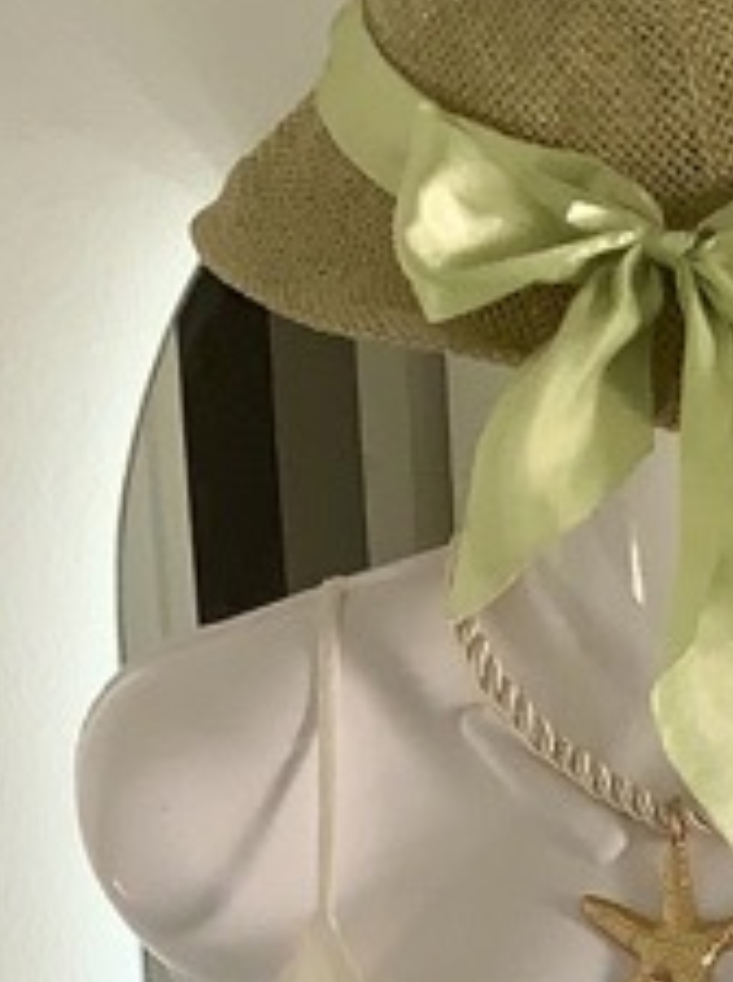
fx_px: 3907
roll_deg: -0.5
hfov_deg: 10.6
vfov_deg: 13.0
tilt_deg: -17.7
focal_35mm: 138
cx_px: 820
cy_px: 1733
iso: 50
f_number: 2.4
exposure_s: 1/50
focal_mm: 3.3
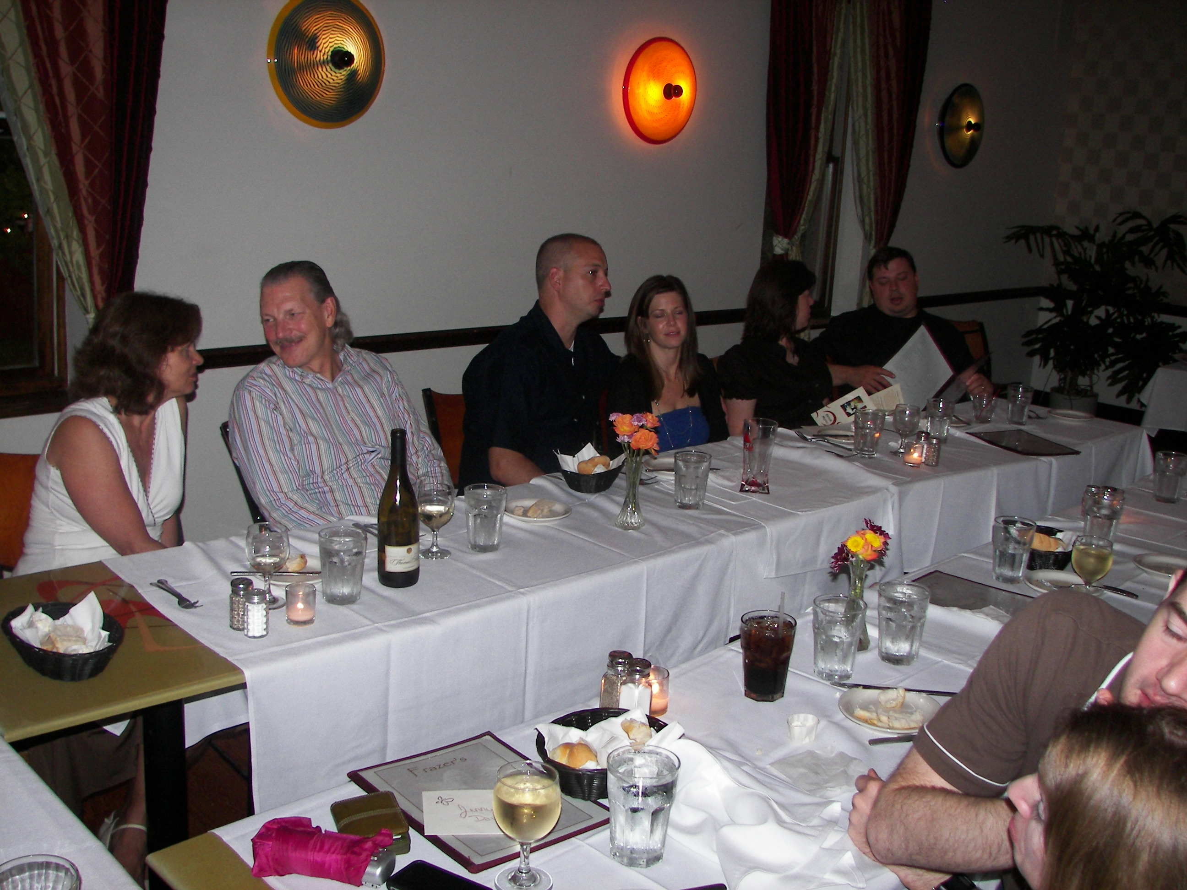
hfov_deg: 51.4
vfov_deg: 39.7
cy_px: 445
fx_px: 1234
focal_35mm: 36
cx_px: 594
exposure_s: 1/30
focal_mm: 6
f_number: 2.8
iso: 100
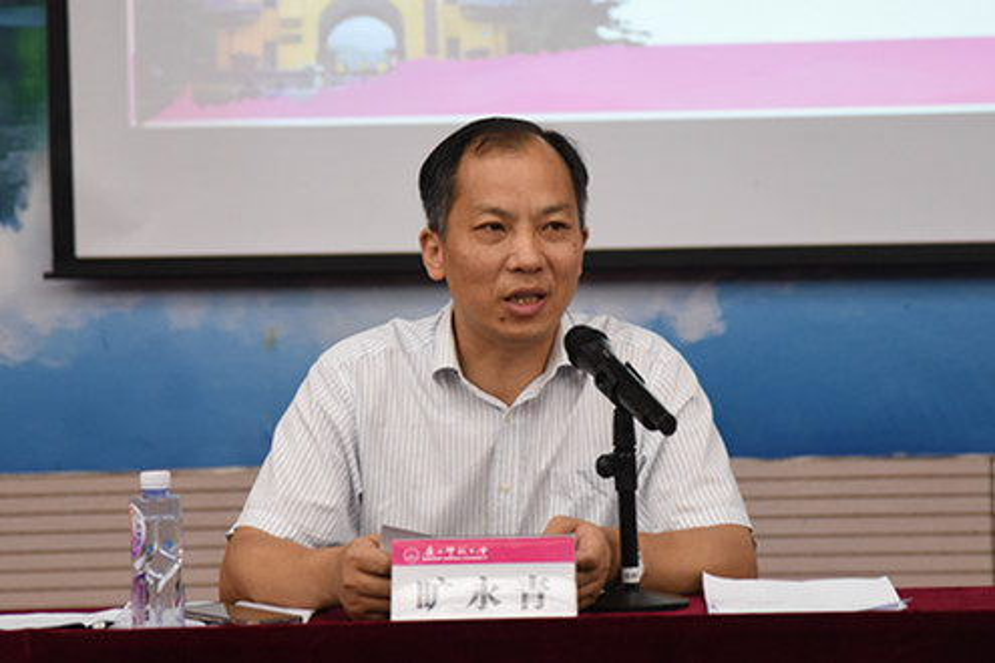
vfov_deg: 11.4
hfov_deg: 17.1
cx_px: 498
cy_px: 332
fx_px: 3316
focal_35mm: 120
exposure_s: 1/125
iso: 2500
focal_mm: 120
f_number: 4
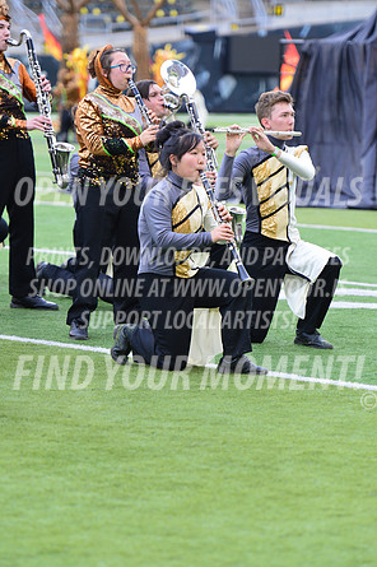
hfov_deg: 7.5
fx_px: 2863
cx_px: 188
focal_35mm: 182
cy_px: 285
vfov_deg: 11.3
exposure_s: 1/200
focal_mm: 180
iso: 640
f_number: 4.5
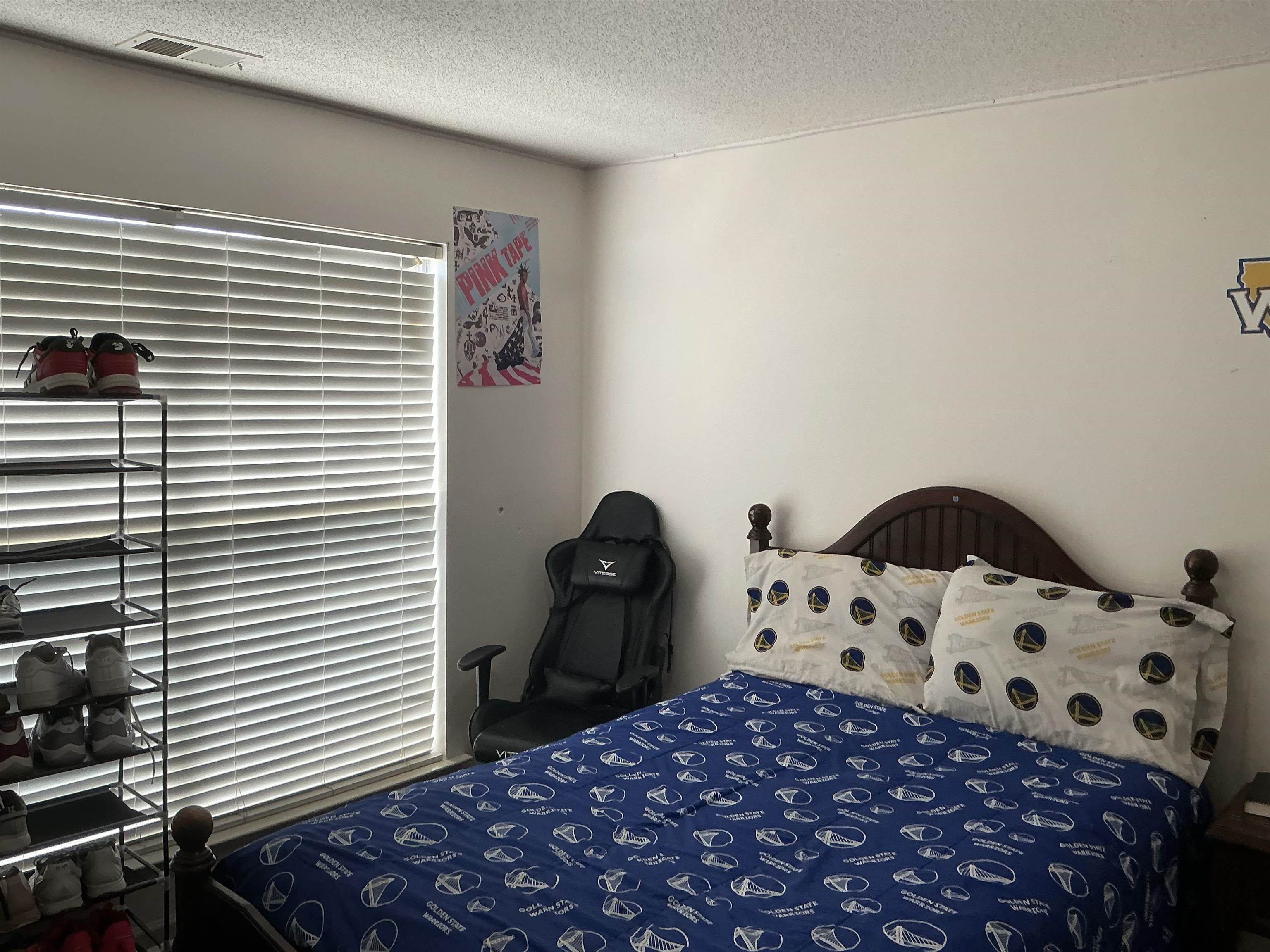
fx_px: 1064
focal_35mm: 29
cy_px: 476
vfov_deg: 48.2
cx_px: 635
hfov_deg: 61.7
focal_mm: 3
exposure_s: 1/120
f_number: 1.8
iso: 50
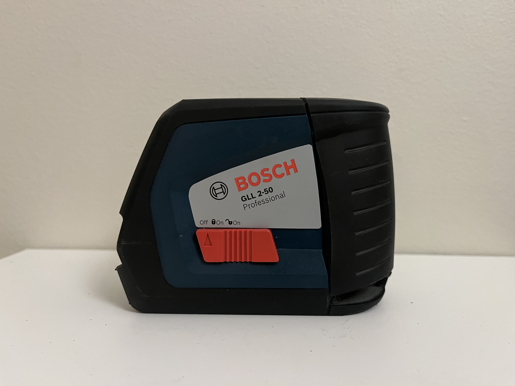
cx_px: 258
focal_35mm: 26
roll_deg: -0.9
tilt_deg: -4.2
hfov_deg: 67.3
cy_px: 193
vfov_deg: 53.1
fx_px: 387
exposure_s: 1/33
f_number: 1.6
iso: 400
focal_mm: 5.1
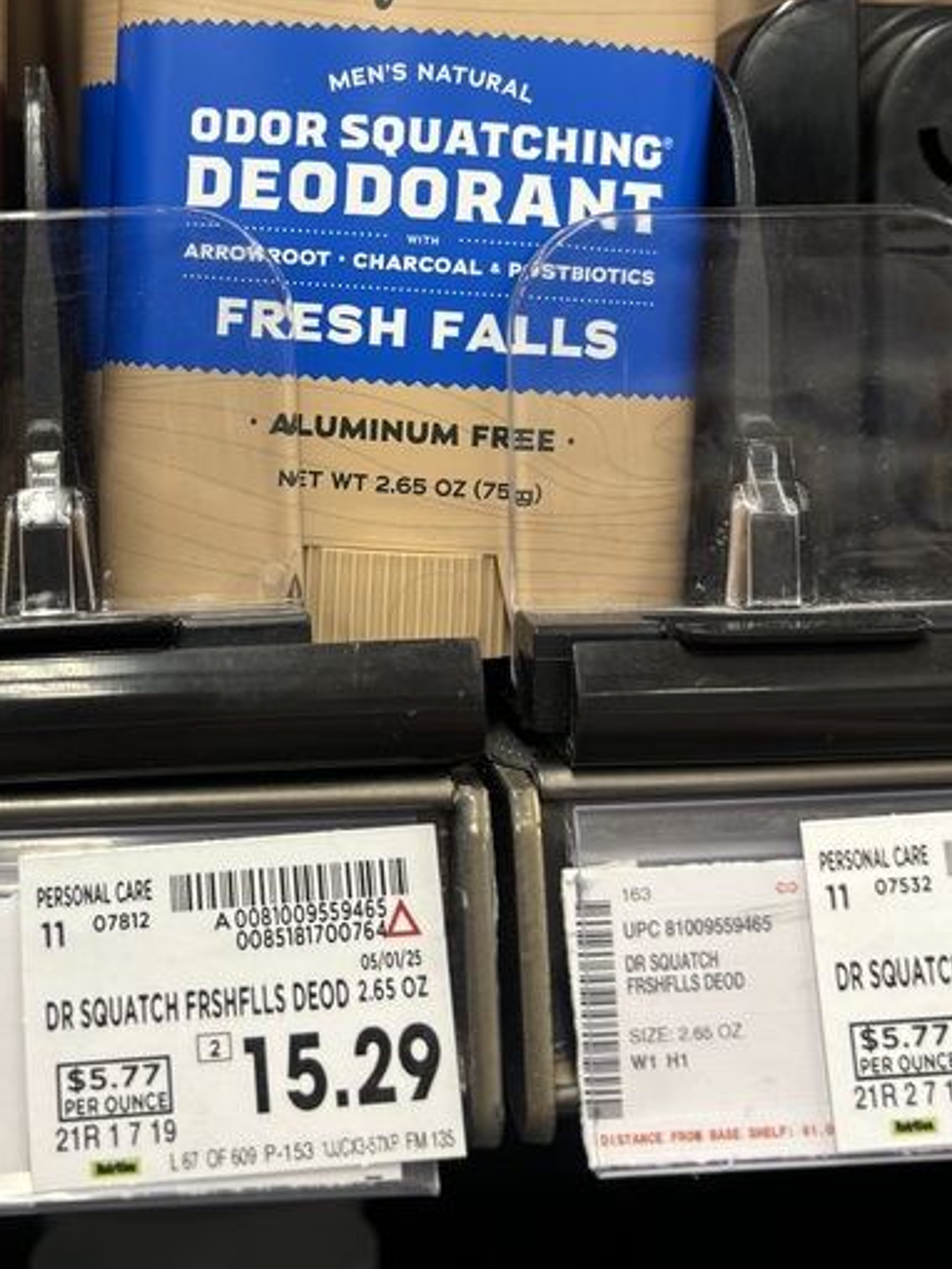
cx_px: 279
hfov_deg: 30.5
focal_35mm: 47
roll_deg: +0.4
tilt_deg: -4.5
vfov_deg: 39.6
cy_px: 364
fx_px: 1723
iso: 50
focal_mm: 5.96
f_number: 1.6
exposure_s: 1/62
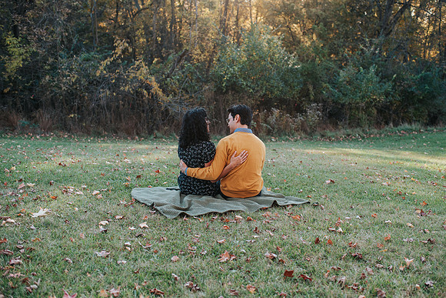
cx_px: 237
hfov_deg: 50.0
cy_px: 149
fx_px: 478
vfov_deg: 34.6
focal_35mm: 39
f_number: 3.2
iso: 800
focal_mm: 35
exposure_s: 1/800
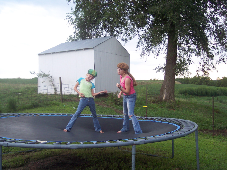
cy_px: 85
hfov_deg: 49.0
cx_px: 114
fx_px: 249
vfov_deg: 37.7
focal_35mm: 38
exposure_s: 1/125
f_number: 2.8
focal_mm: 8
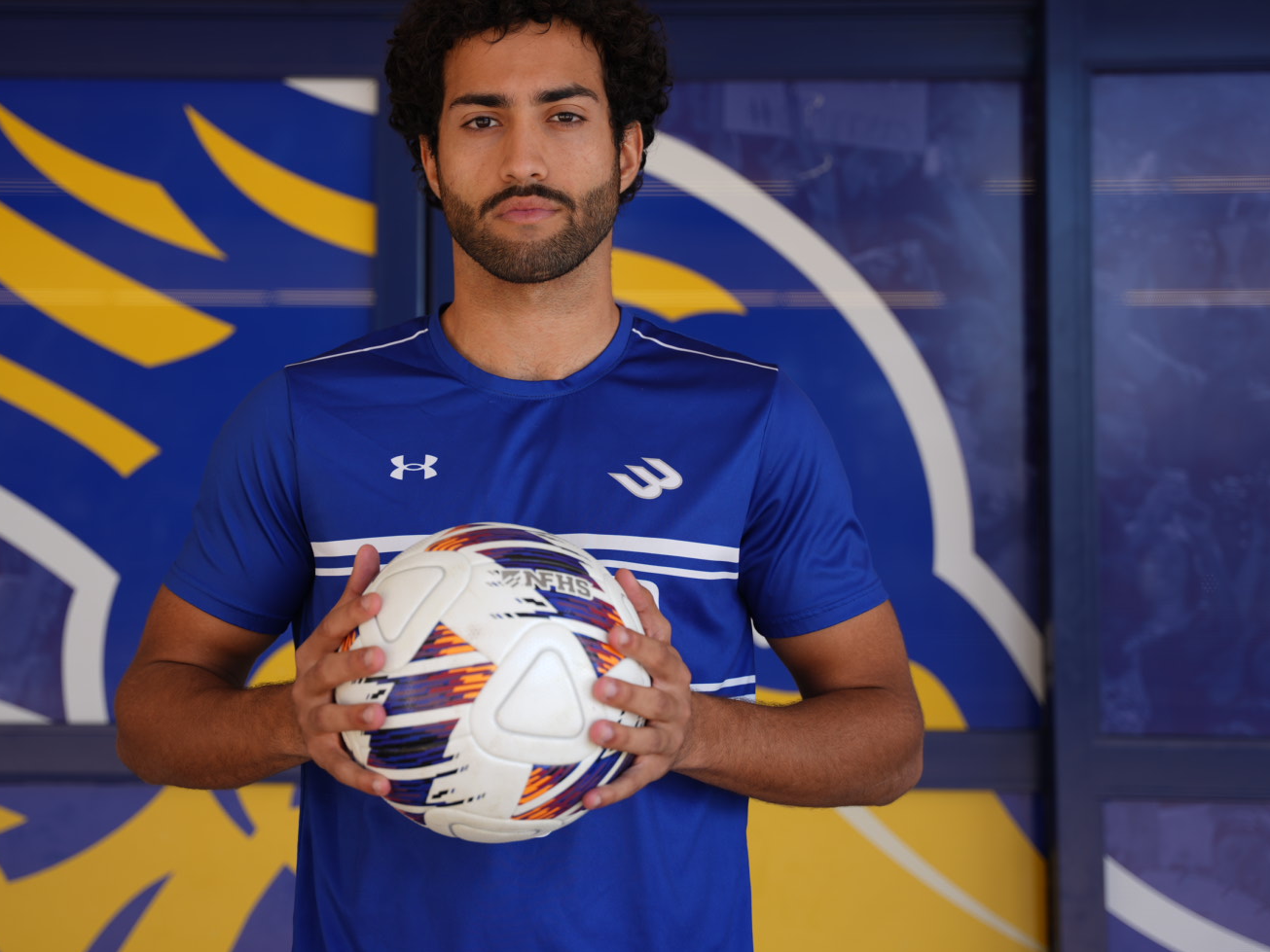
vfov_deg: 26.0
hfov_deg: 34.1
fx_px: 2063
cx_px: 511
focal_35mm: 56
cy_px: 439
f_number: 2.8
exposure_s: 1/250
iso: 50
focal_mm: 47.2
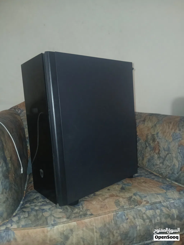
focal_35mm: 26
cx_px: 92
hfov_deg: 53.1
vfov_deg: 67.3
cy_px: 122
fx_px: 184
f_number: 1.8
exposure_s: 1/33.3
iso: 250
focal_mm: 3.98
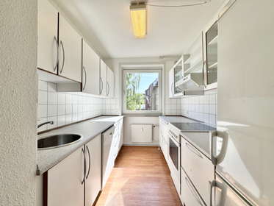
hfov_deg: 102.0
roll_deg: -0.1
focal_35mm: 14
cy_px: 103
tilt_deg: +0.1
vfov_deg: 85.7
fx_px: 111
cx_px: 137
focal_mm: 2.22
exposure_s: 1/405
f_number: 2.2
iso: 40
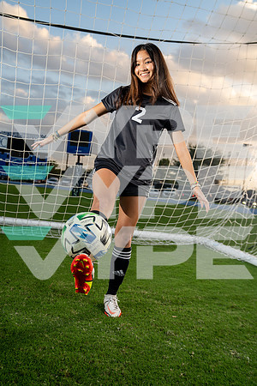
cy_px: 193
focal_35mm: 35
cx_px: 128
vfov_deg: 54.4
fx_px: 375
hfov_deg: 37.9
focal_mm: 35
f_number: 4
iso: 160
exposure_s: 1/250
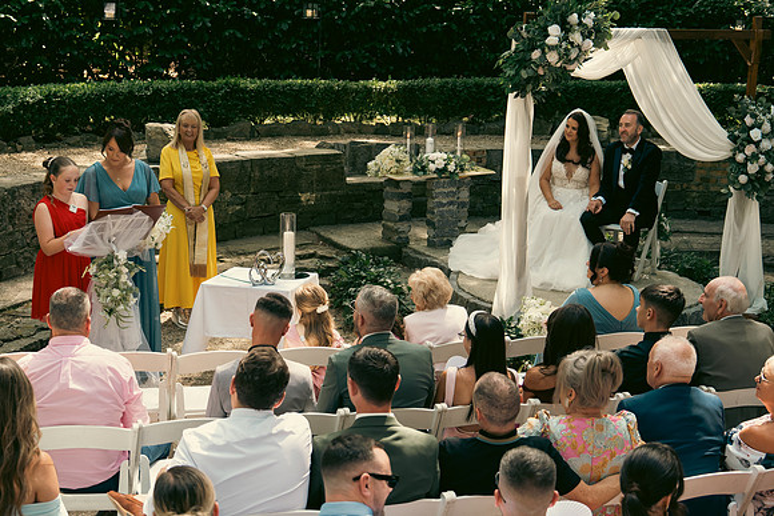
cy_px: 258
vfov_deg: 22.6
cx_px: 387
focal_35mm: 60
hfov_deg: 33.4
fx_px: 1290
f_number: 3.5
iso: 320
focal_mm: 40
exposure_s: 1/320
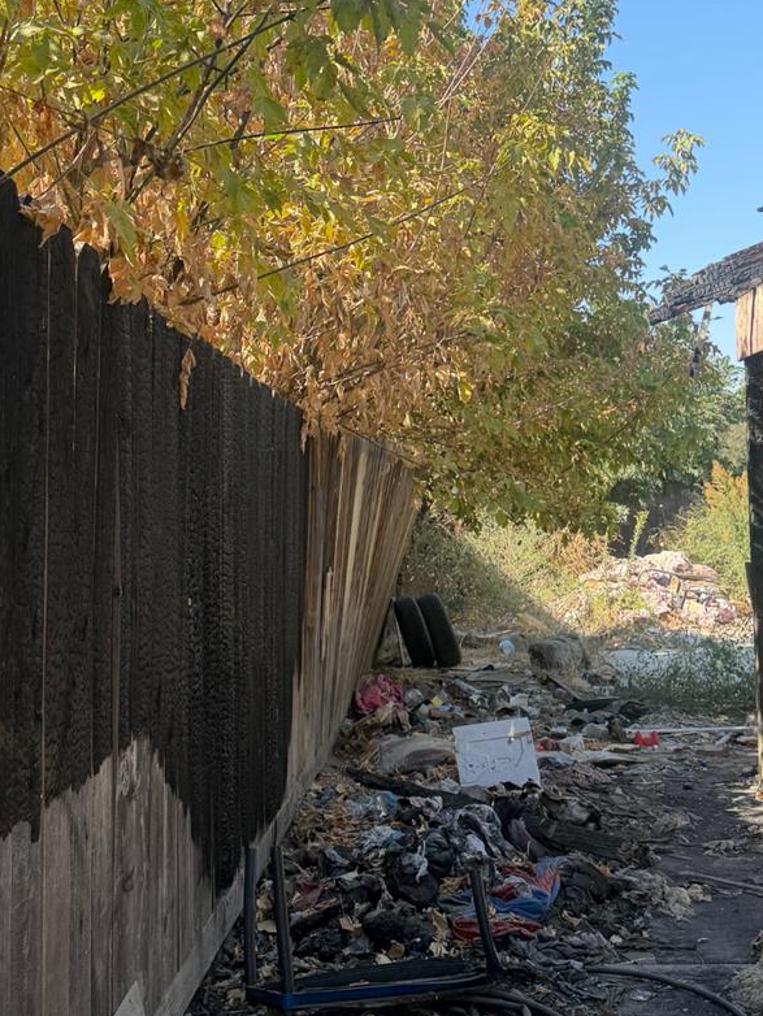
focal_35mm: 46
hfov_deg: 31.5
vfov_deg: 41.2
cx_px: 322
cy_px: 458
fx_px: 1351
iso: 100
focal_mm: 6.76
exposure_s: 1/1230
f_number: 1.78
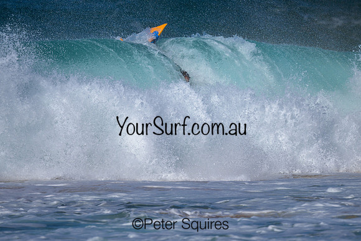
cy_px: 120
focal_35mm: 889
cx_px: 165
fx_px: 8912
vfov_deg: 1.5
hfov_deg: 2.3
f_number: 6.3
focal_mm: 800
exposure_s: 1/2000
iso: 125
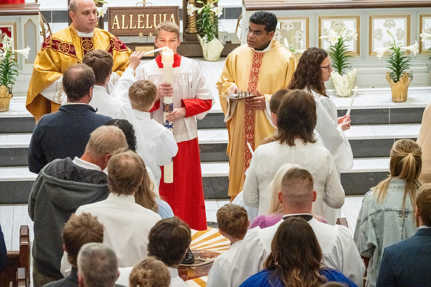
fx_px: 2395
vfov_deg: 6.9
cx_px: 216
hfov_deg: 10.3
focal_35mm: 200
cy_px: 144
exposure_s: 1/60
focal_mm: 200
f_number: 8
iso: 5000
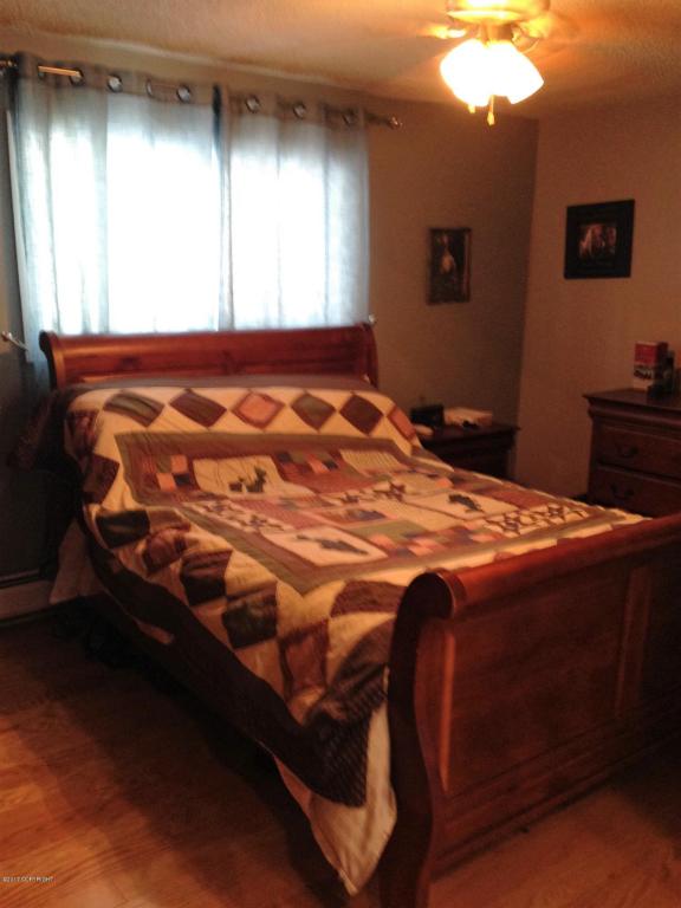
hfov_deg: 42.9
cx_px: 340
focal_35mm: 33
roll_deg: -1.6
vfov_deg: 55.4
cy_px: 454
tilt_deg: -10.0
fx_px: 866
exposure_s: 1/20
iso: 125
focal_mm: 4.12
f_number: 2.4
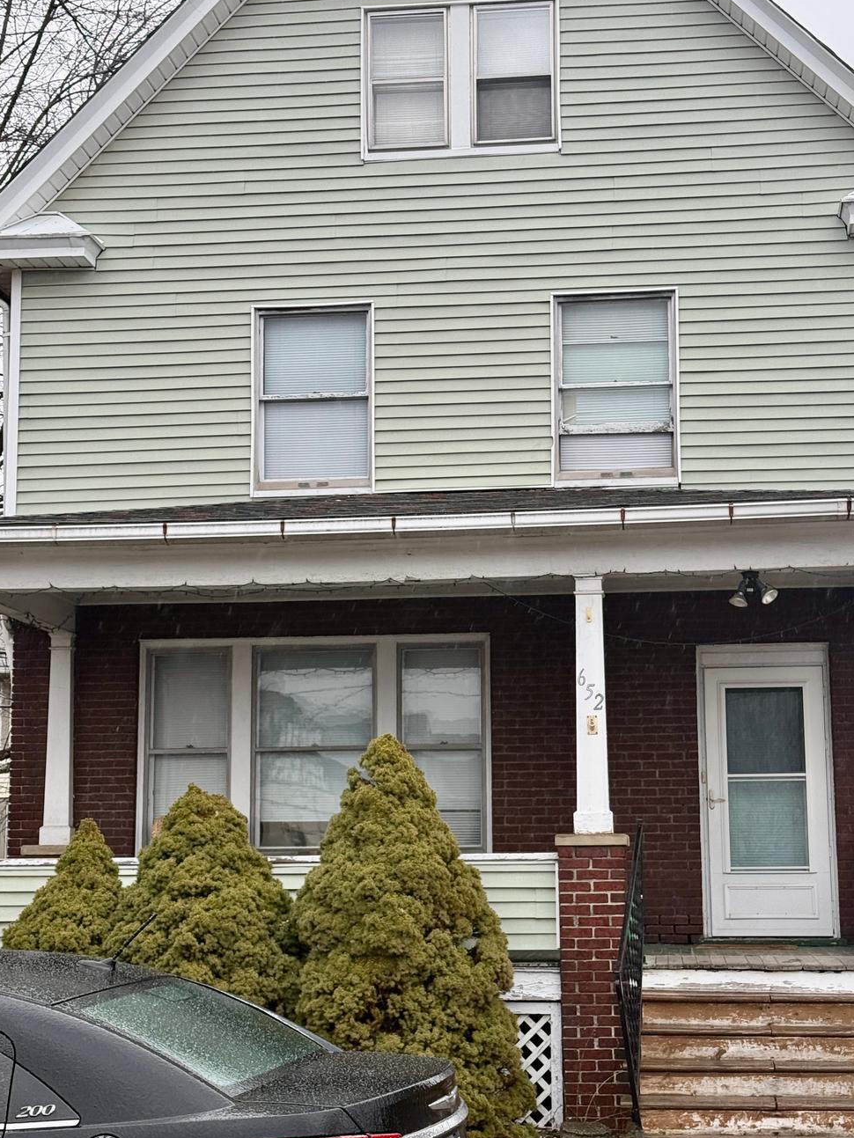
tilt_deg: +8.7
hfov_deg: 25.6
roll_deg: +0.6
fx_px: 1875
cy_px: 620
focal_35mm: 57
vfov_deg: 33.8
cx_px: 475
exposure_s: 1/323
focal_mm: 6.76
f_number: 1.78
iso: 80
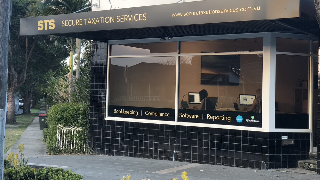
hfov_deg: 36.0
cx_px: 157
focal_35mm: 58
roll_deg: -2.1
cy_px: 69
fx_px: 492
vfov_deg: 20.7
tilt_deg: +3.0
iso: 32
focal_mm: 6
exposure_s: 1/60
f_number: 2.4
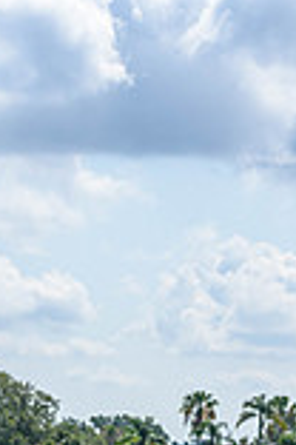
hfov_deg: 4.5
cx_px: 68
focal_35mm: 302
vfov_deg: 6.8
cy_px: 582
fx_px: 3724
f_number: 7.1
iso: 200
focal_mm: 70
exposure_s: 1/800
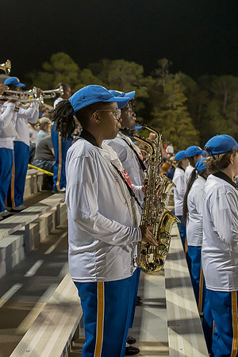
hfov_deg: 26.0
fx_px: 516
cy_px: 178
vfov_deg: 38.2
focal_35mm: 52
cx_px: 119
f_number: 4
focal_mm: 35
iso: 1600
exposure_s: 1/500
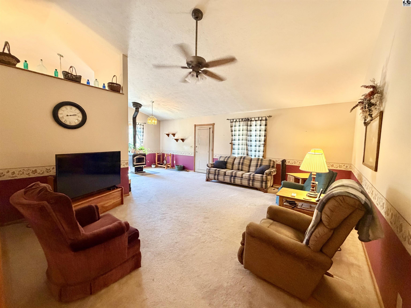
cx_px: 206
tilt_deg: -3.3
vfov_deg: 85.7
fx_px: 166
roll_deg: -1.1
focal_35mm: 14
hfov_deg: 102.1
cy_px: 154
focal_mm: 2.22
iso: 500
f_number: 2.2
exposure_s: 1/60
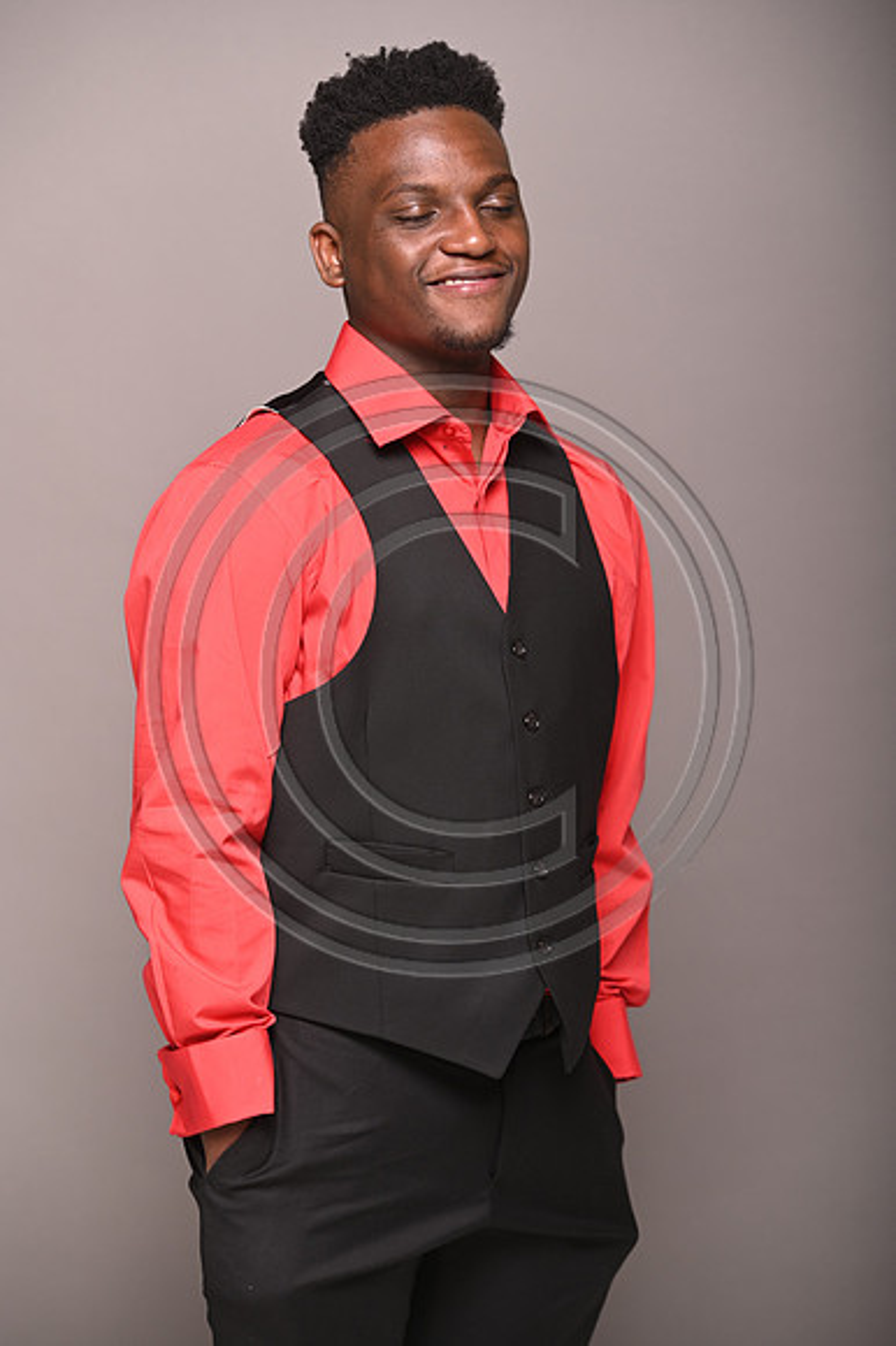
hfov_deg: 12.2
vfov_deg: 18.3
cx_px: 448
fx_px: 4186
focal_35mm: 112
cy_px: 673
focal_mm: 112
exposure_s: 1/200
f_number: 4
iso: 250
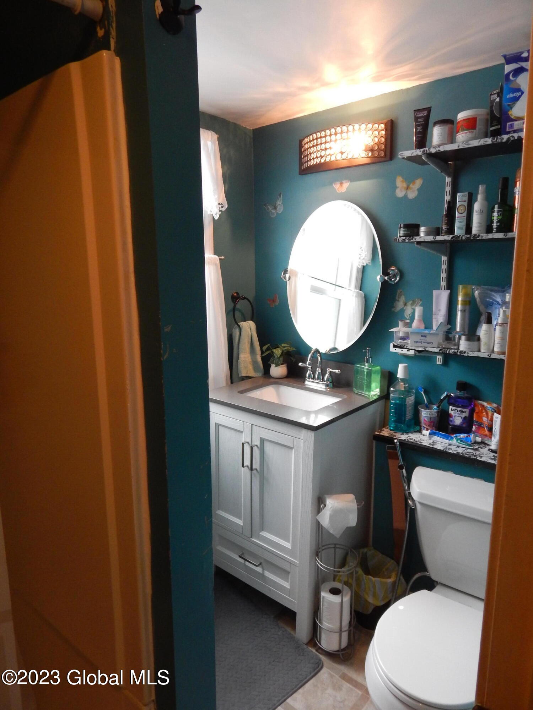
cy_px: 355
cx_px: 266
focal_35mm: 23
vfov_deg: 73.9
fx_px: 472
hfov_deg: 58.9
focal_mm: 4
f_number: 3
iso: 320
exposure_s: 1/30
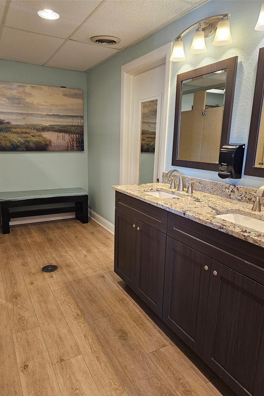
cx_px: 128
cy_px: 198
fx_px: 264
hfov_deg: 53.1
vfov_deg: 73.8
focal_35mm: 24
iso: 400
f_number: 1.7
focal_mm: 6.3
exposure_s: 1/120
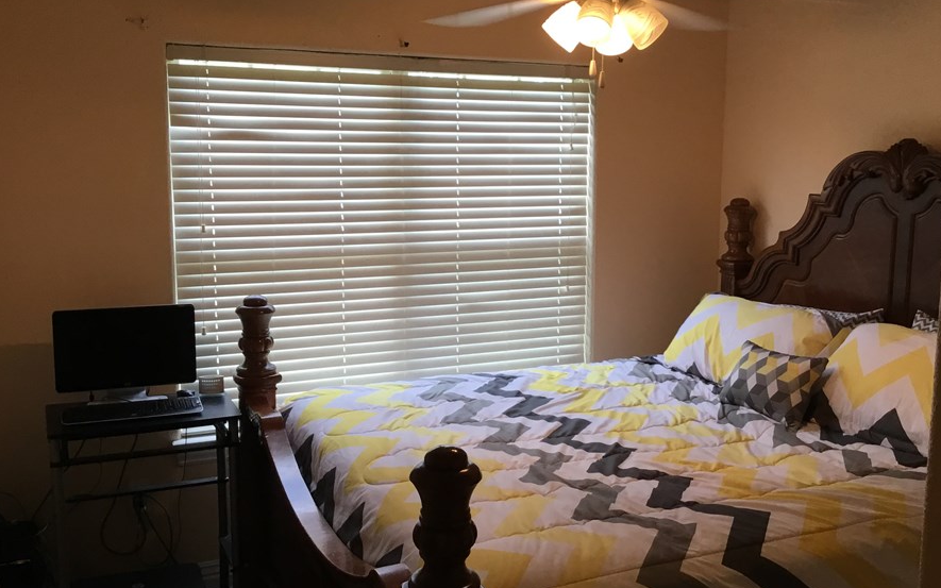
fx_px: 974
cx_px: 523
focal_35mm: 38
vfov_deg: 33.6
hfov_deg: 51.4
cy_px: 279
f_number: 2.4
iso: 50
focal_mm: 3.3
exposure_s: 1/30
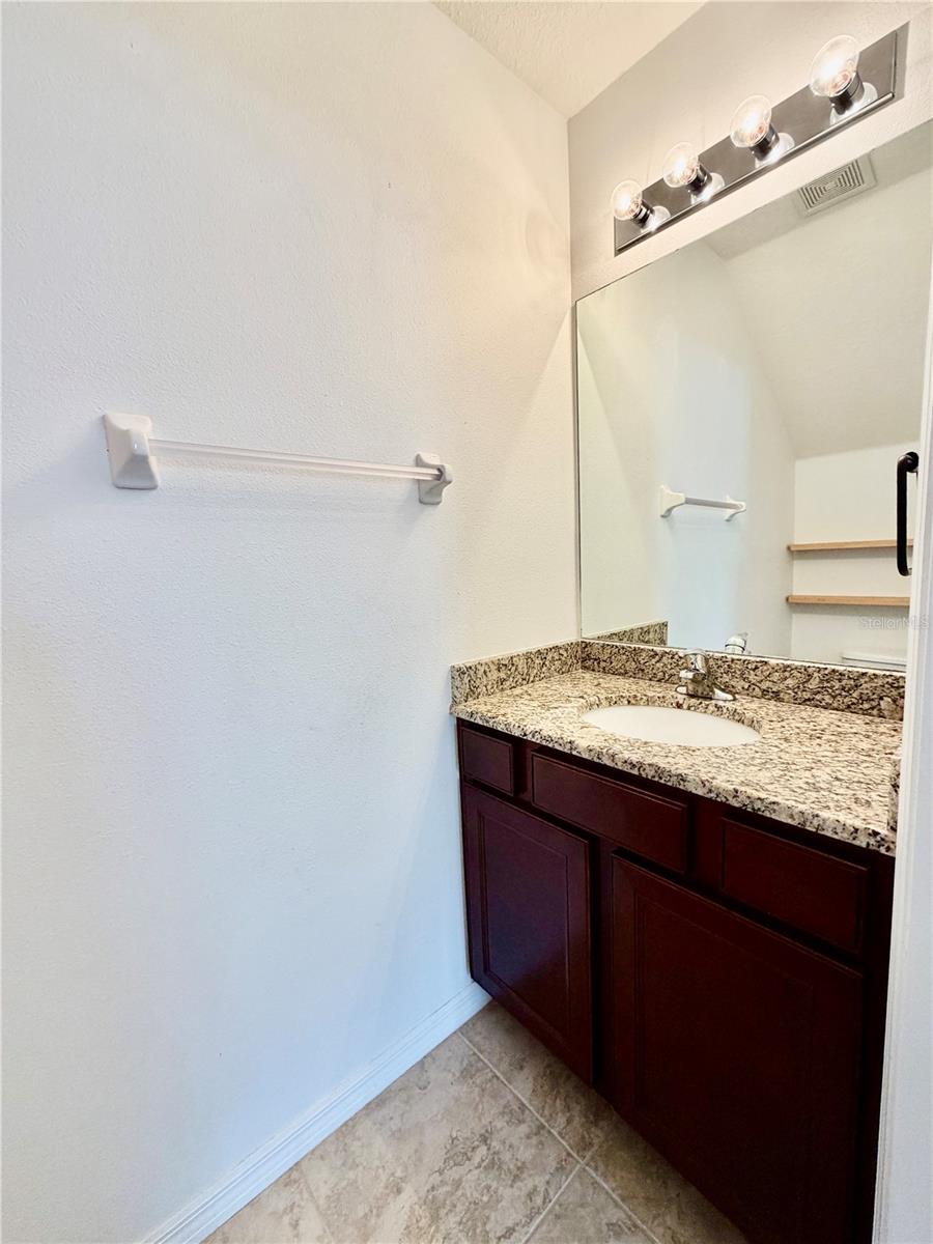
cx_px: 466
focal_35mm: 14
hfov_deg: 85.7
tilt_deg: -5.7
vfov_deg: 102.1
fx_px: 503
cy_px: 622
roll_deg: +2.4
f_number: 2.2
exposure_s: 1/120
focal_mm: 2.22
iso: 160
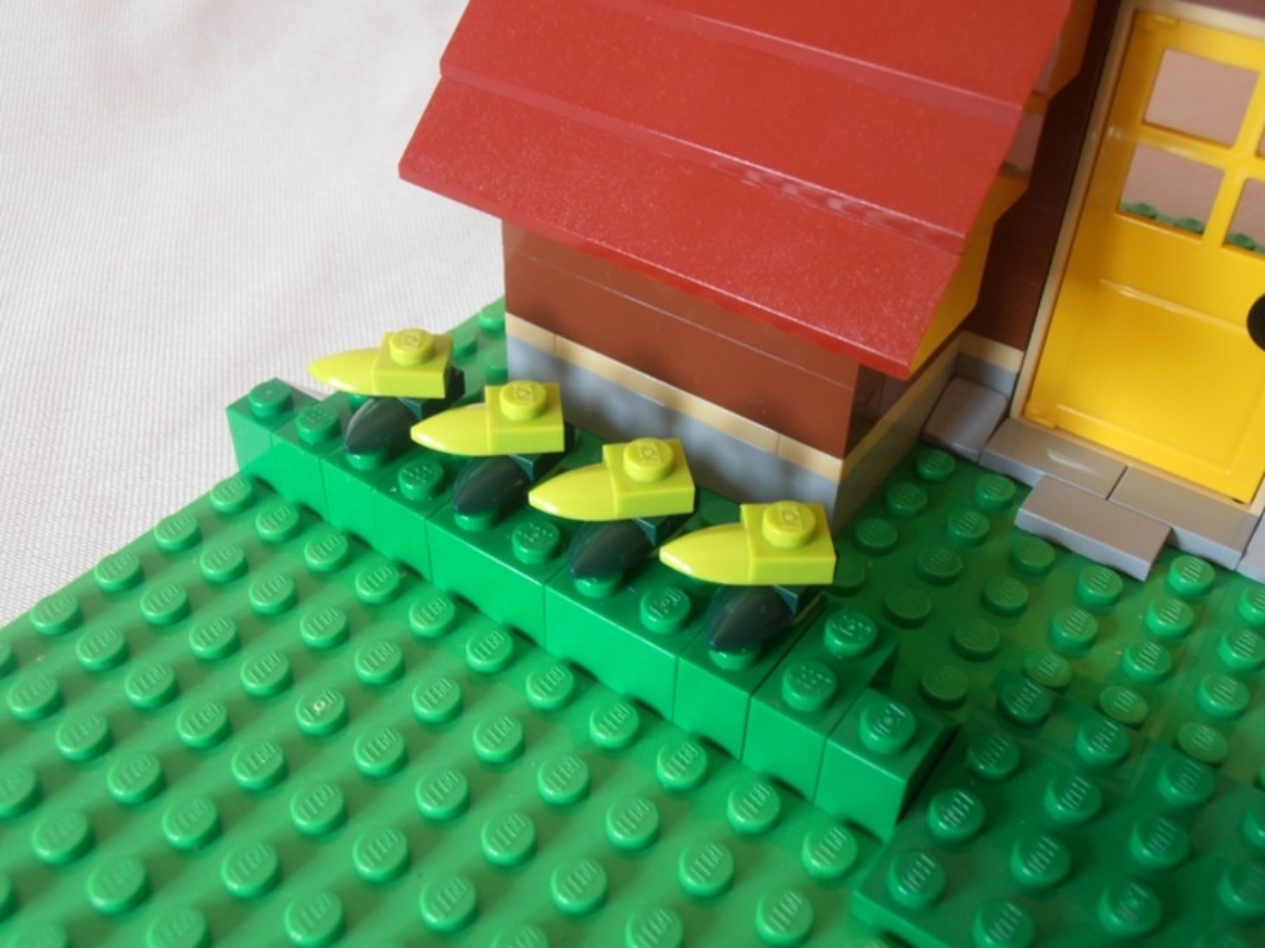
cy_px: 474
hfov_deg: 50.1
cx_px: 632
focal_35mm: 37
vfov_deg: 38.7
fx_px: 1352
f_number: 3.9
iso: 125
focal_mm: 6.61
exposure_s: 1/25
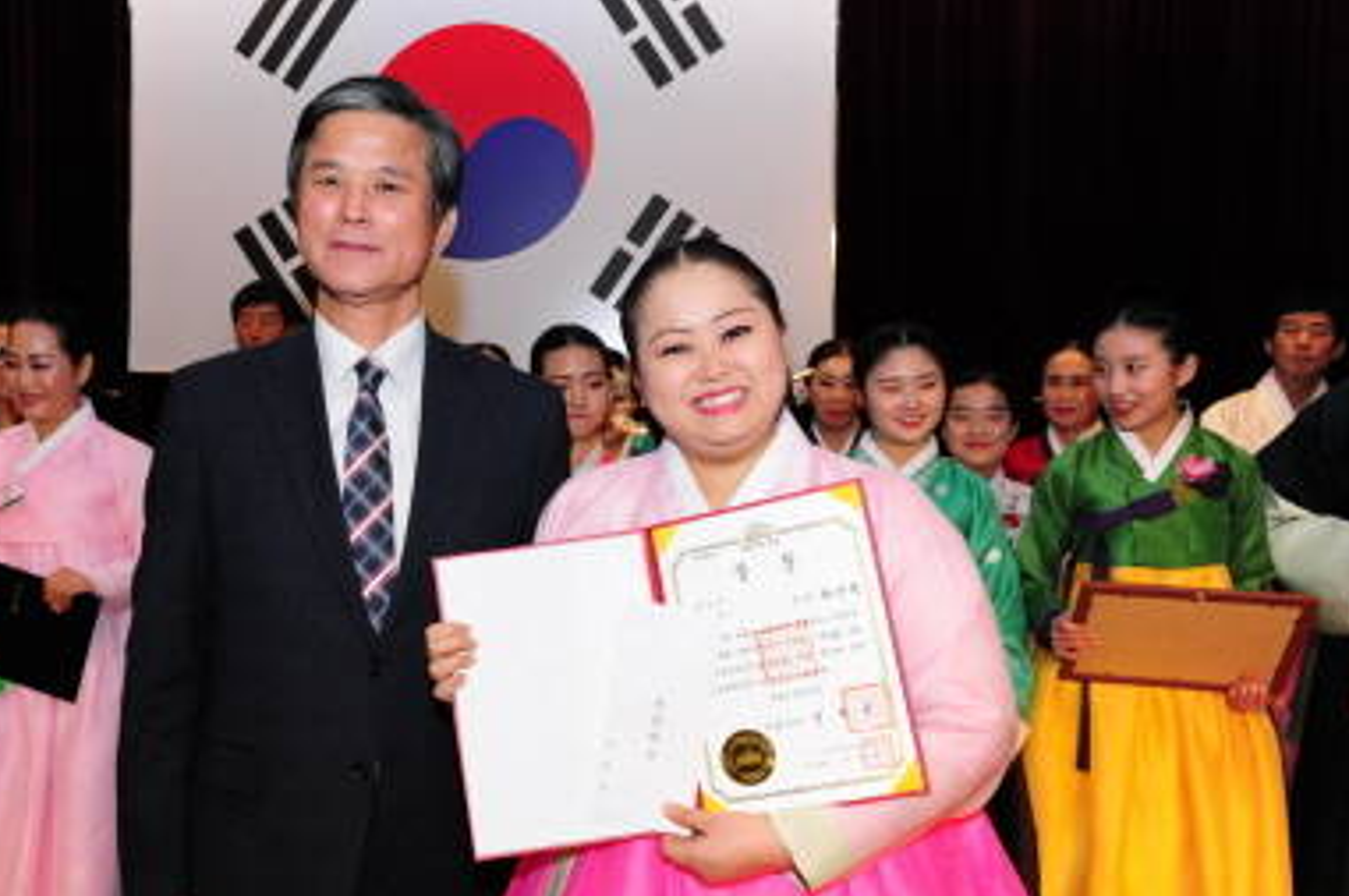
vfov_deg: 31.8
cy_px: 471
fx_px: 1572
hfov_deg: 46.0
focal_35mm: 42
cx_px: 489
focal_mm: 32
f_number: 10
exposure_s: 1/125
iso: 1600
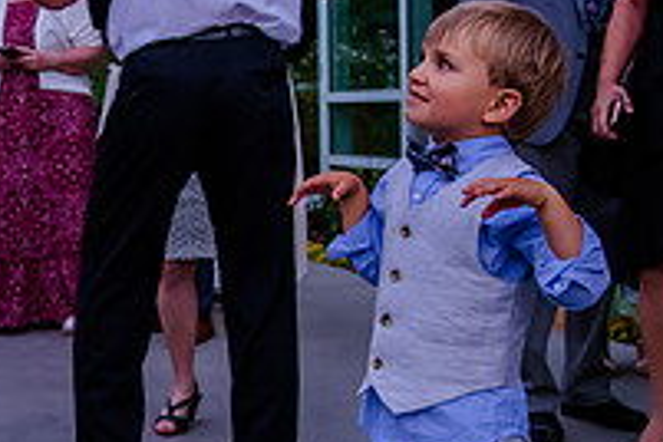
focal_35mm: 70
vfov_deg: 19.5
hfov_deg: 27.3
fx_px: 1289
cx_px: 7
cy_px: 229
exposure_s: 1/640
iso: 3200
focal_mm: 24
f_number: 4
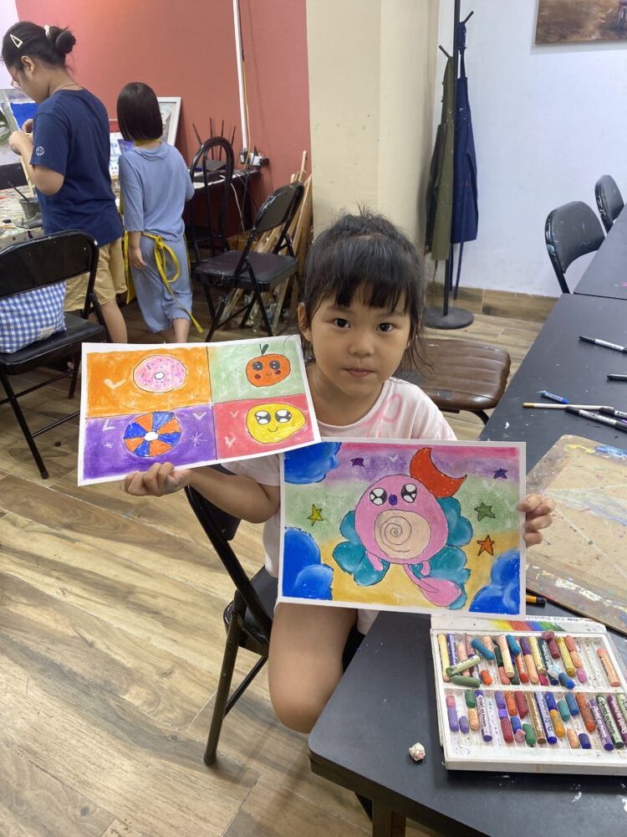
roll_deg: +0.6
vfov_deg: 67.3
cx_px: 314
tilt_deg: -27.4
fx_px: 628
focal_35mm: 26
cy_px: 418
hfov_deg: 53.1
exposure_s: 1/100
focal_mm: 4.25
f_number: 1.8
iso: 125
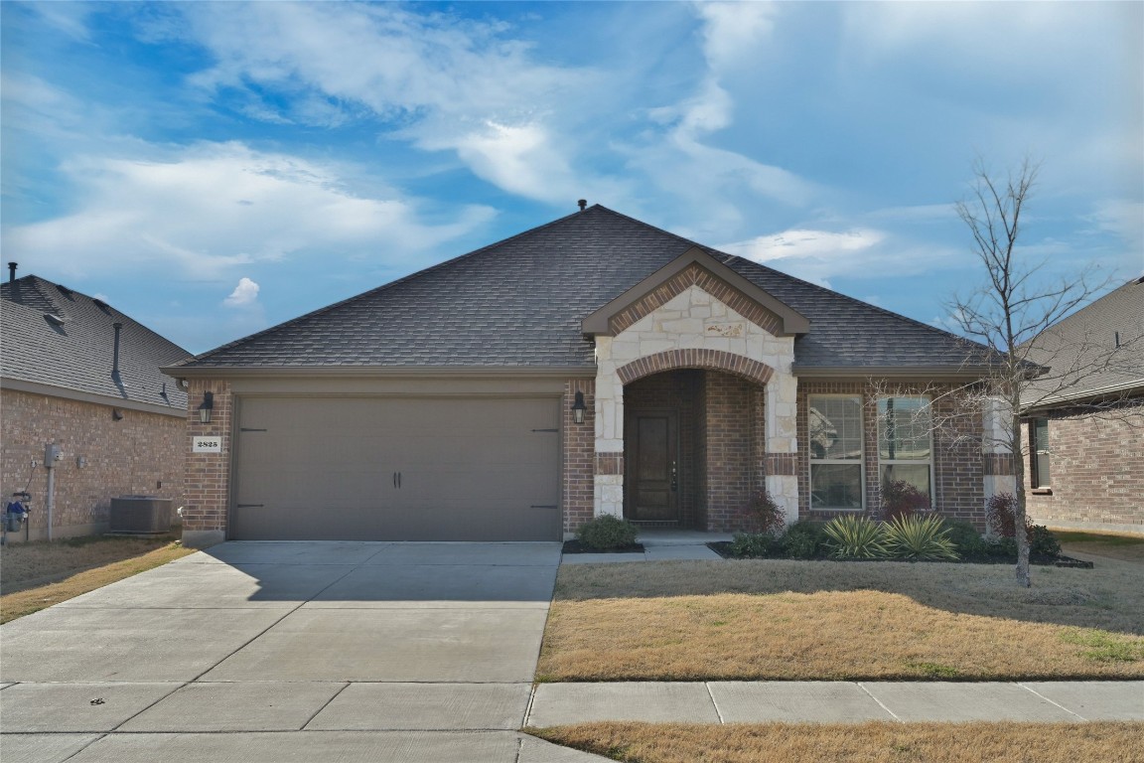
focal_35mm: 30
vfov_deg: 43.6
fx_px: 953
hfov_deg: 61.9
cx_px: 572
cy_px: 382
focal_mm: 30
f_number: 11
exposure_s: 1/500
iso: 200
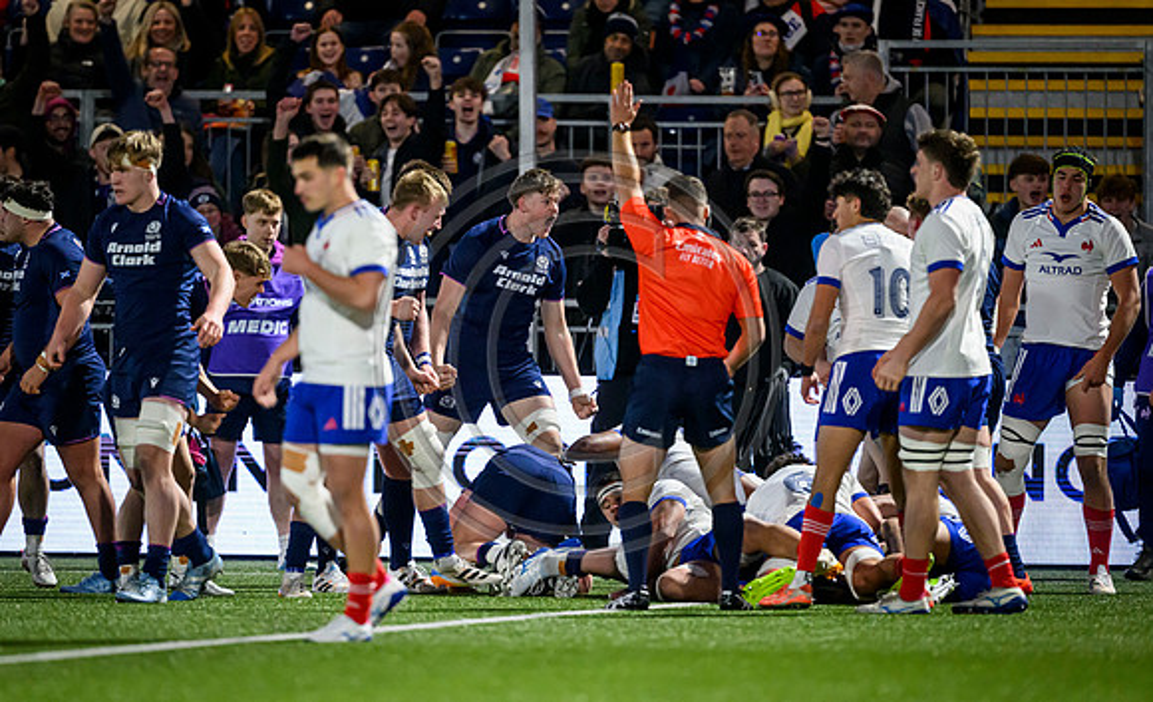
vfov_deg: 2.8
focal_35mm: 456
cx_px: 541
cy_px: 408
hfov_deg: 4.6
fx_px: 14231
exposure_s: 1/1250
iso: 6400
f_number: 3.2
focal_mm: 400
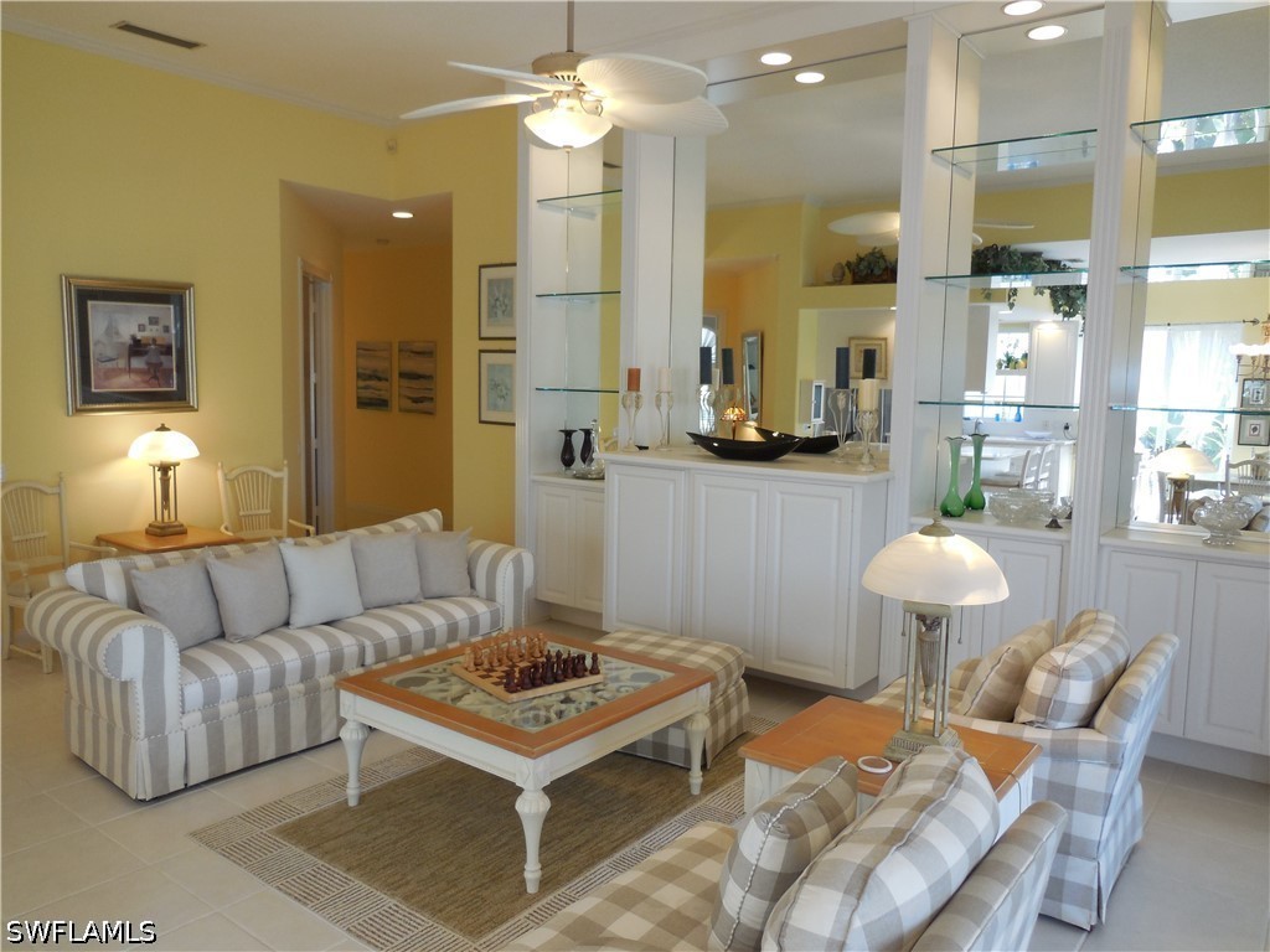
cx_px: 635
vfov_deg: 54.9
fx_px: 917
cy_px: 476
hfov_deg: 69.4
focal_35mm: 25
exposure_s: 1/40
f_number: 3.1
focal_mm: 4.5
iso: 125
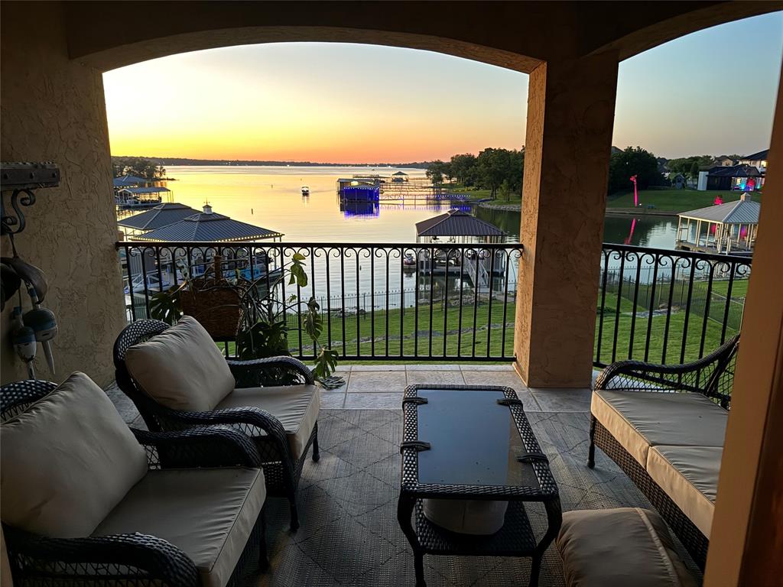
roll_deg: +0.4
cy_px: 294
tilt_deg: -12.2
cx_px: 392
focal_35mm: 24
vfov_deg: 56.8
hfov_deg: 71.6
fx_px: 543
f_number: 1.78
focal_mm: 6.76
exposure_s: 1/15
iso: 2500
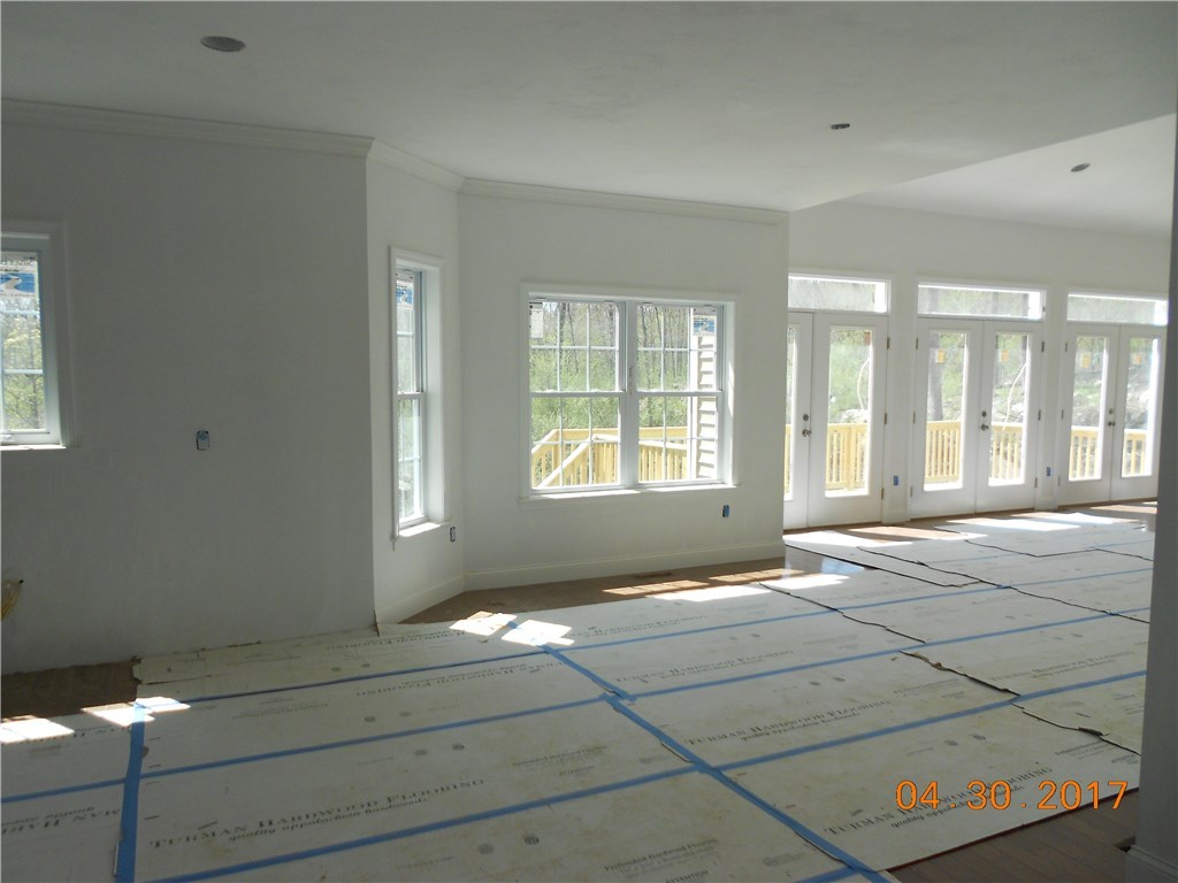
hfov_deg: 67.3
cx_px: 589
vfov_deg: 53.1
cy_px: 442
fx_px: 885
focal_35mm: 26
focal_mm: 4.6
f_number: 3.2
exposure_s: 1/200
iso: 80
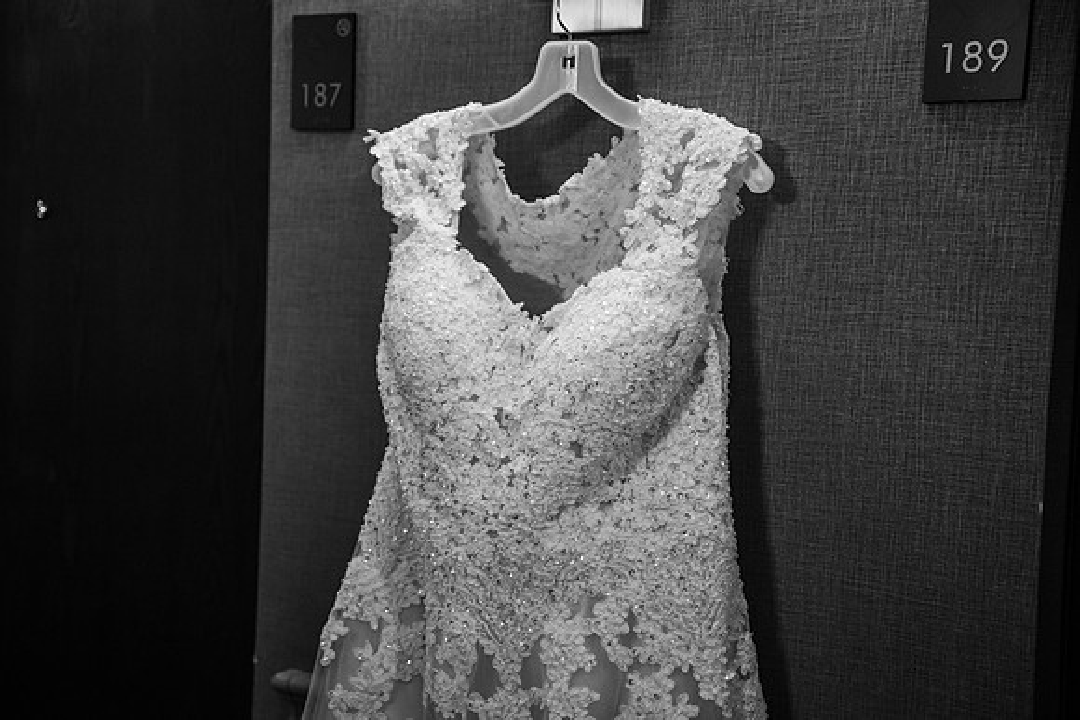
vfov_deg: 23.5
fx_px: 1734
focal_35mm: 58
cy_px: 368
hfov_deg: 34.6
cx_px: 513
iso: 800
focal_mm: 55
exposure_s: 1/200
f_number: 2.8
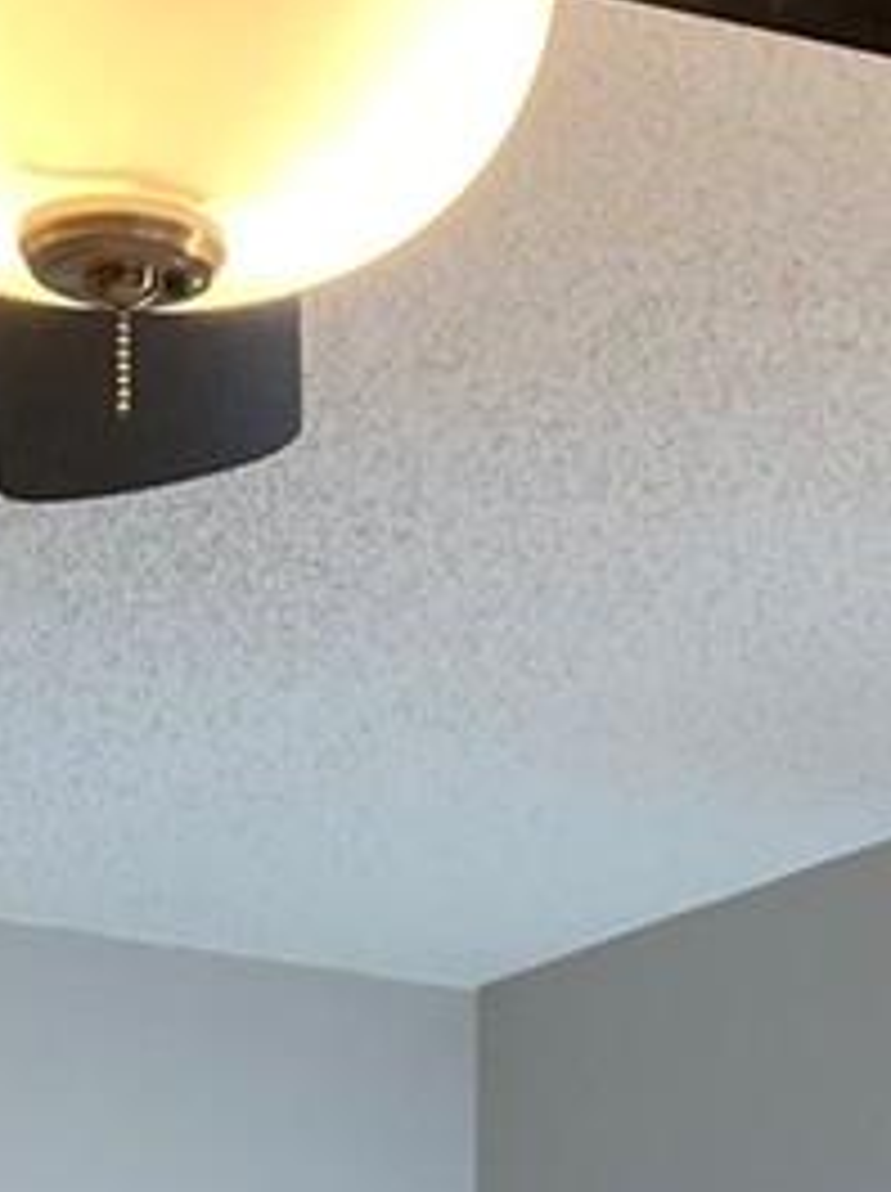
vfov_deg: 13.2
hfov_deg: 11.6
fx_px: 4369
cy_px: 2460
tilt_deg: -5.1
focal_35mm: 127
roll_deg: -1.2
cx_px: 544
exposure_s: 1/60
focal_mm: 3.99
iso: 80
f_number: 1.8
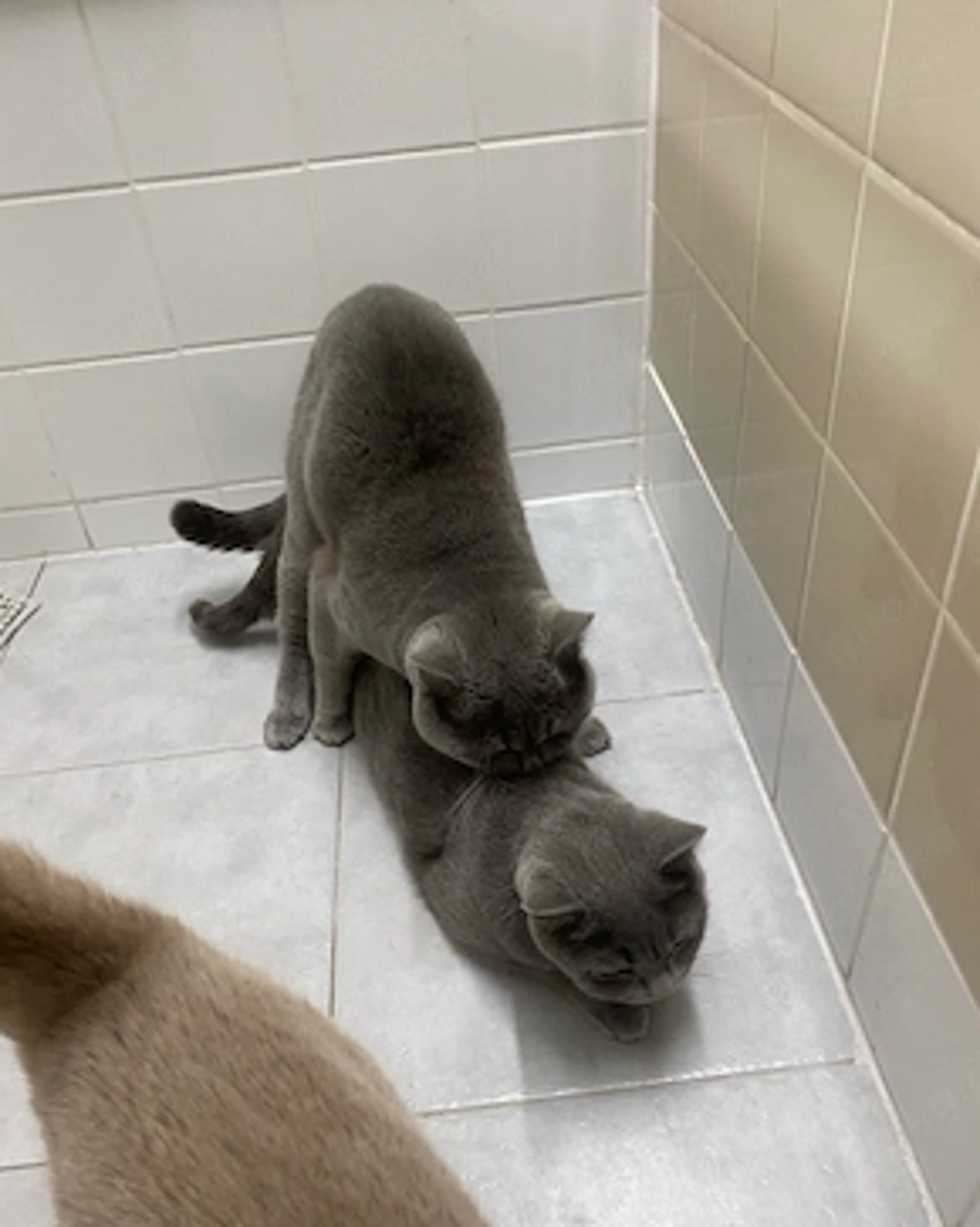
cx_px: 476
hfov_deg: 51.5
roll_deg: +5.5
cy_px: 625
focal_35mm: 28
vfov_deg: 62.2
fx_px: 1016
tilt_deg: -38.1
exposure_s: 1/50
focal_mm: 4.25
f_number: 1.8
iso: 200
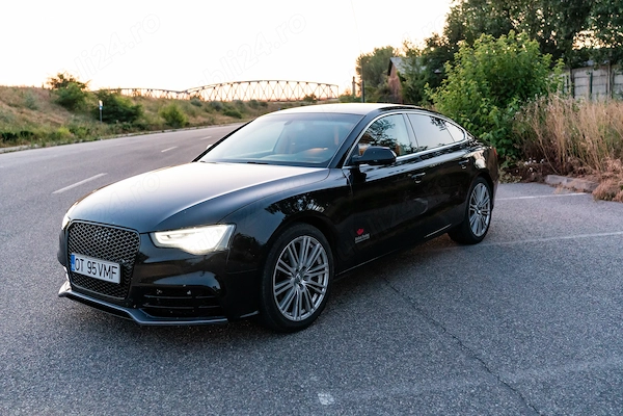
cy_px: 208
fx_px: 606
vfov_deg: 37.9
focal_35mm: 35
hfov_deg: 54.4
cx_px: 312
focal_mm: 35
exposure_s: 1/100
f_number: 3.2
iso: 4000
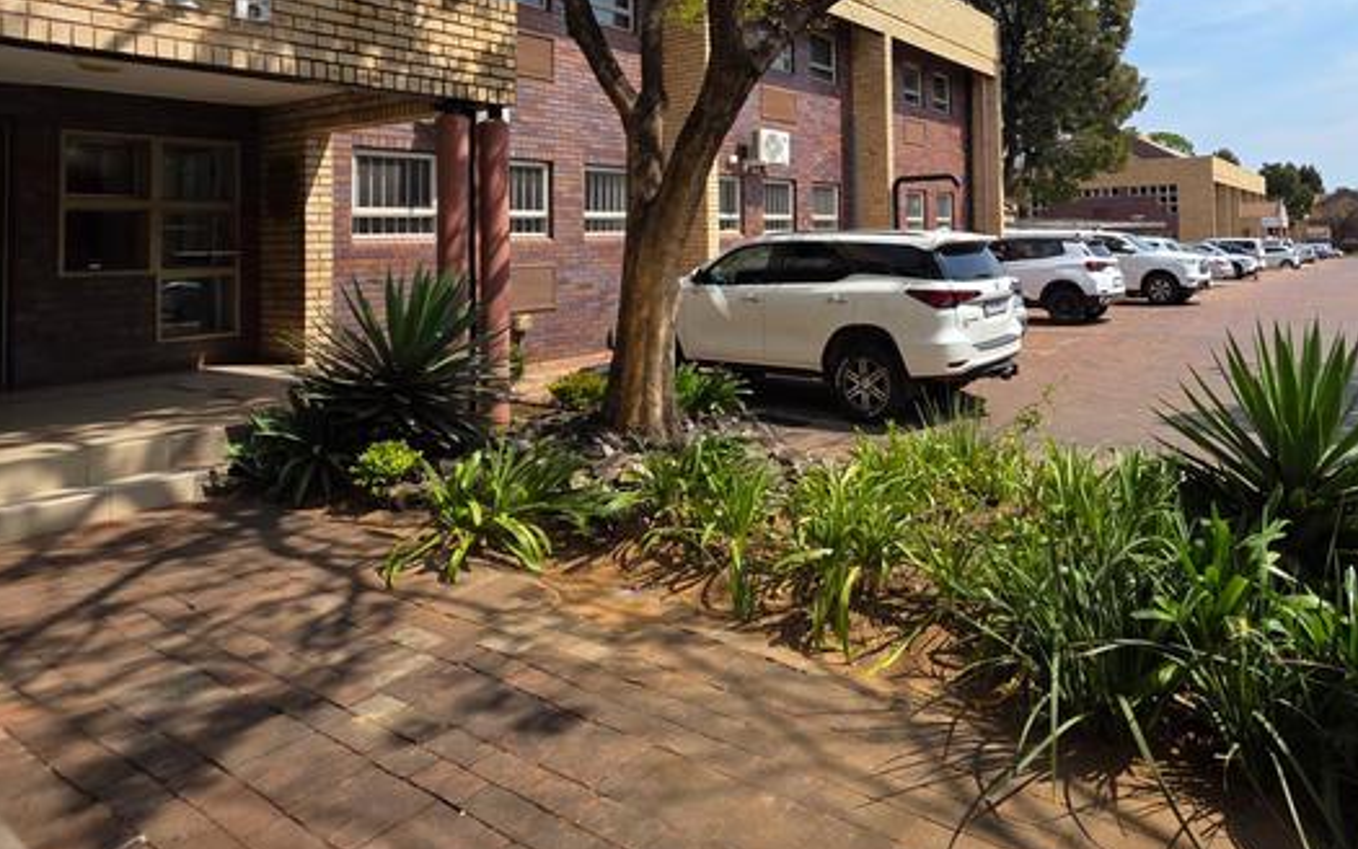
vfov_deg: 54.4
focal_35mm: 21
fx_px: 777
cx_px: 931
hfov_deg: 78.9
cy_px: 207
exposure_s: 1/1899
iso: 40
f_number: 1.9
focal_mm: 2.2
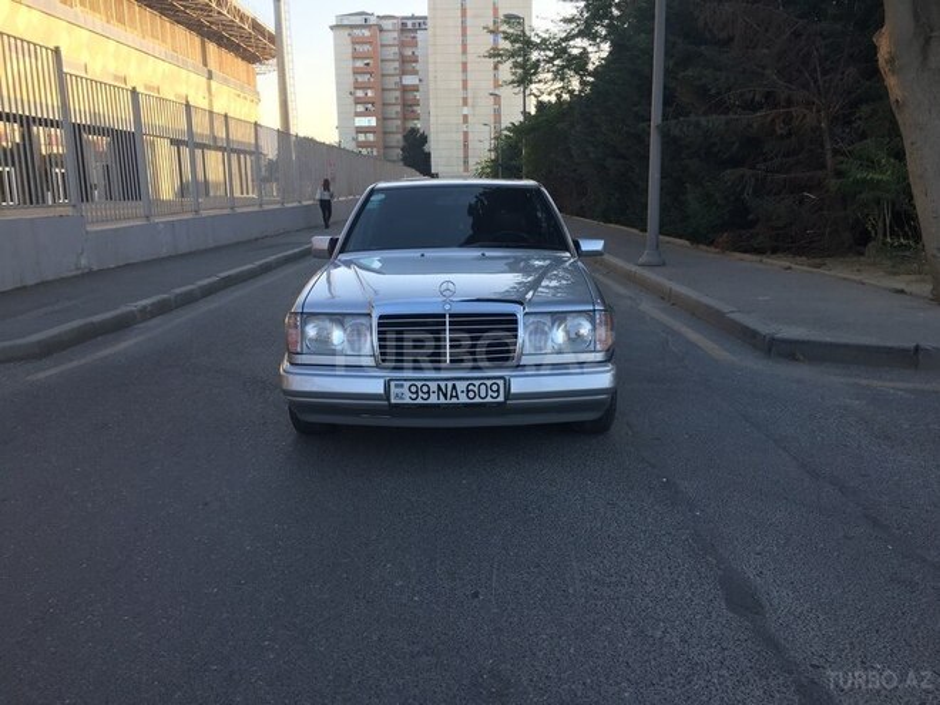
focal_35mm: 29
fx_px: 787
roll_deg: +2.0
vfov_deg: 48.2
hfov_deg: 61.7
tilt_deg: -11.4
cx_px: 470
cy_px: 352
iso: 32
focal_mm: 4.15
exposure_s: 1/196
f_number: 2.2
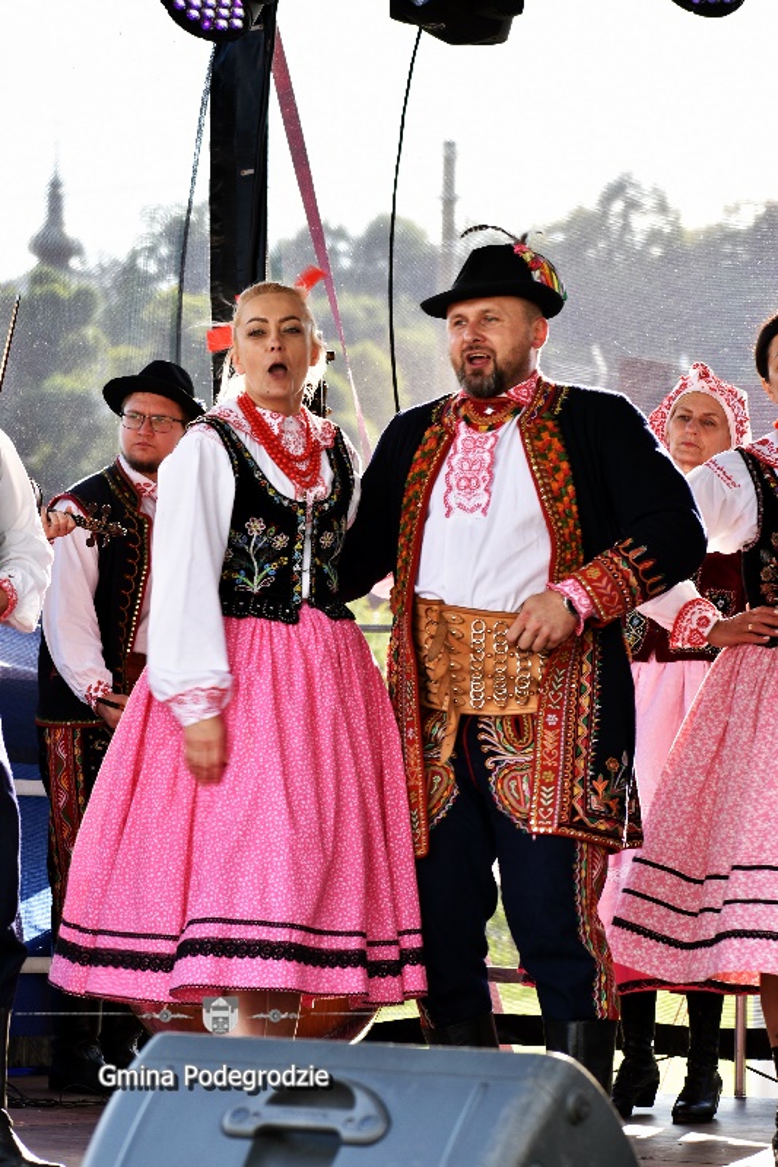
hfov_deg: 9.1
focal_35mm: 150
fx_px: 4864
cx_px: 389
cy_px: 584
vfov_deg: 13.7
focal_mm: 100
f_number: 6.3
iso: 110
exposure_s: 1/60
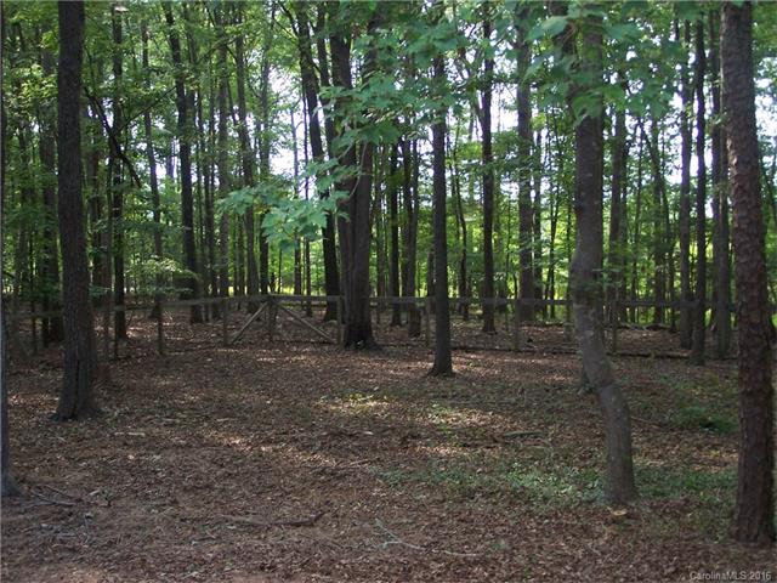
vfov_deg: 26.1
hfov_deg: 34.3
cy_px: 292
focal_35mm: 56
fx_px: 1257
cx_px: 388
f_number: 3.1
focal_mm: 9.3
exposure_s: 1/60
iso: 140
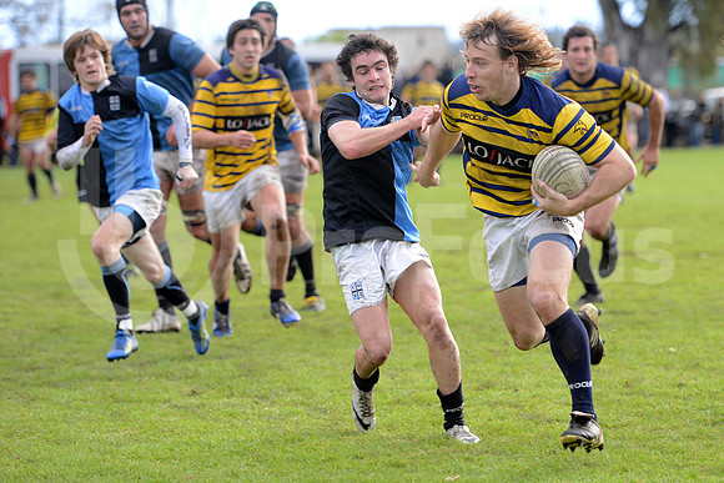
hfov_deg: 15.8
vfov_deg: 10.6
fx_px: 2615
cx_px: 362
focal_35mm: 130
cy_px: 242
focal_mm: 130
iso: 400
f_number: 2.8
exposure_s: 1/500
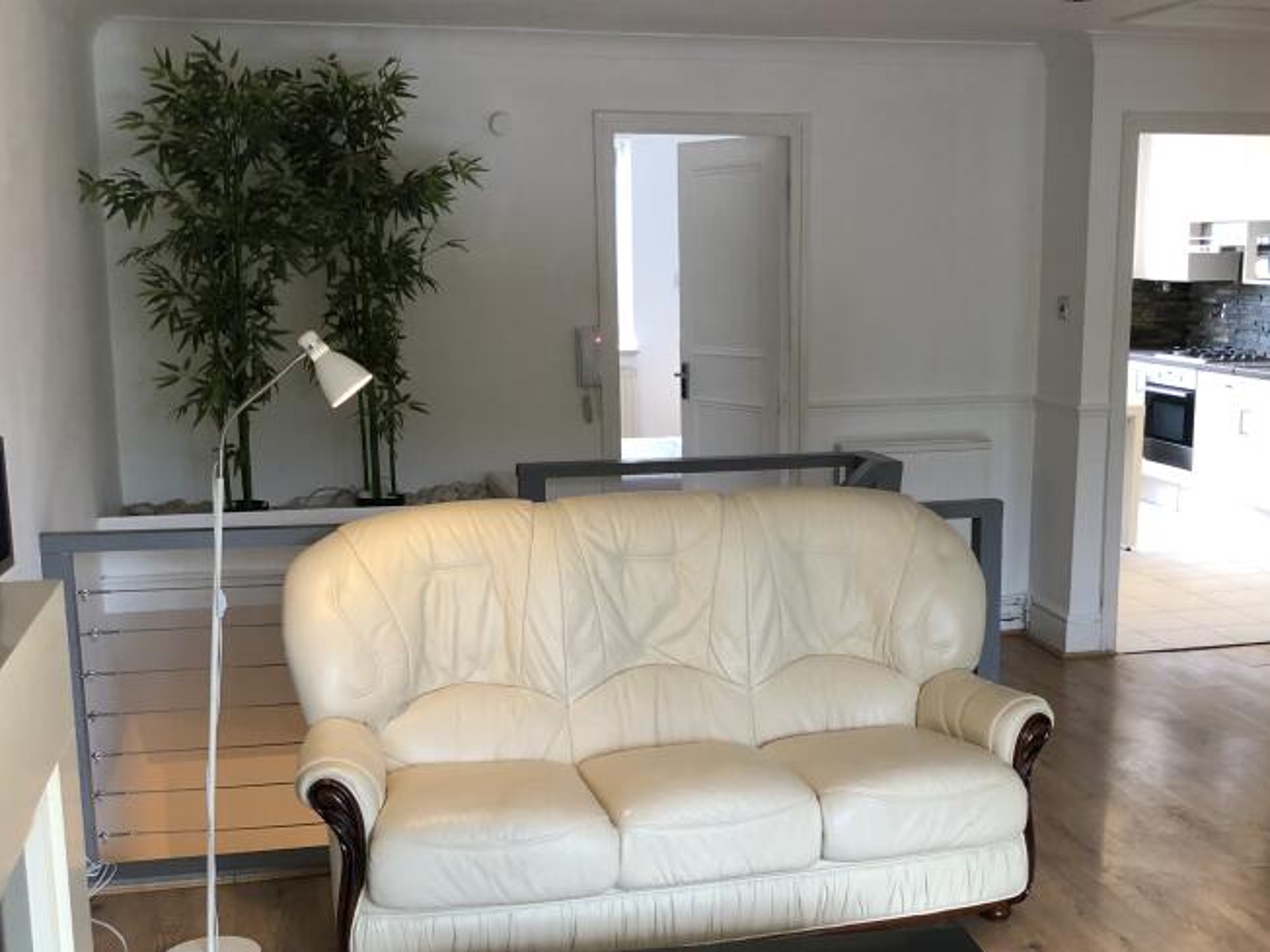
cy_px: 559
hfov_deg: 42.7
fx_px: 1614
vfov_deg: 32.8
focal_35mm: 44
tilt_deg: -11.6
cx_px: 762
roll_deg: +0.4
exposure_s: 1/25
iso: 40
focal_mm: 3.99
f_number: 1.8
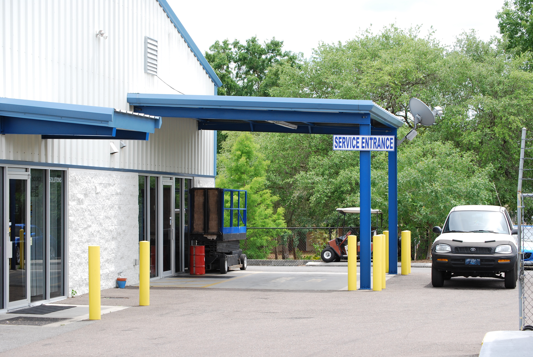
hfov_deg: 24.6
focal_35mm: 82
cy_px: 178
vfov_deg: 16.6
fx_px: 1223
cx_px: 266
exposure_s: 1/200
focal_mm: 55
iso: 200
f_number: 10
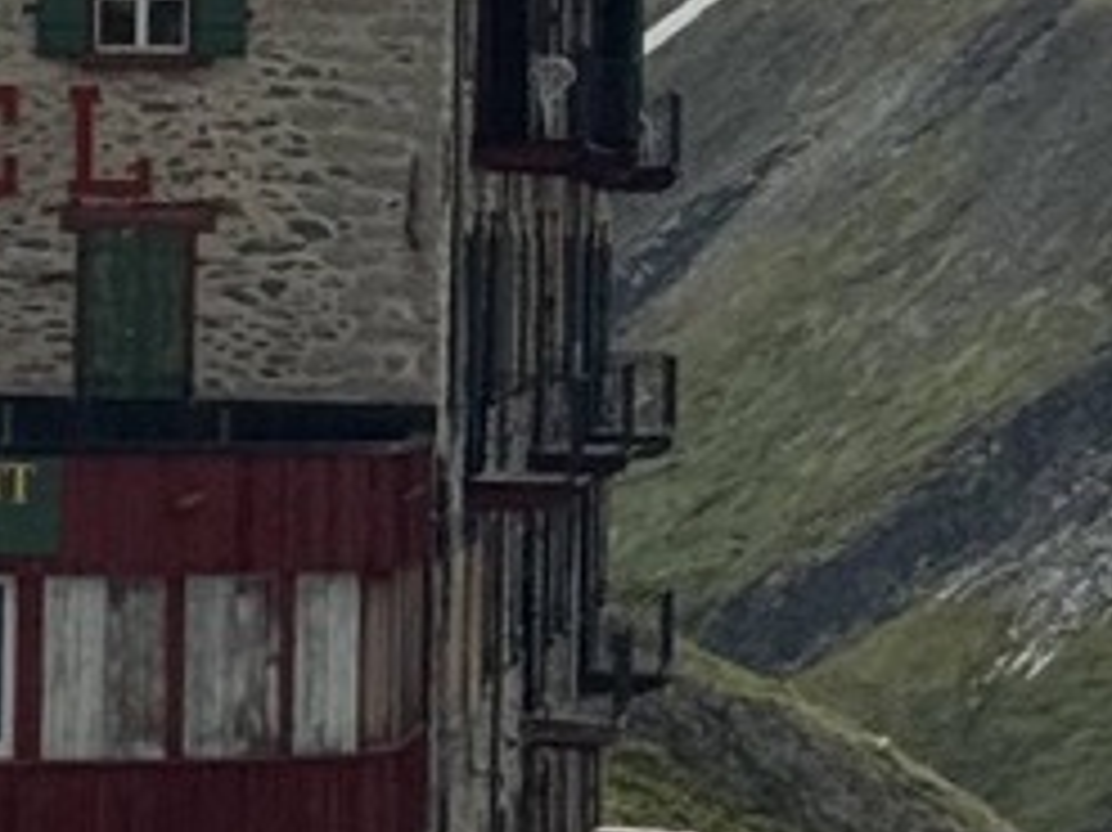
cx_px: -131
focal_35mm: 233
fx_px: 7481
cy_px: -288
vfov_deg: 6.3
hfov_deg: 8.4
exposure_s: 1/12500
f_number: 1.78
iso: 64
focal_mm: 6.76
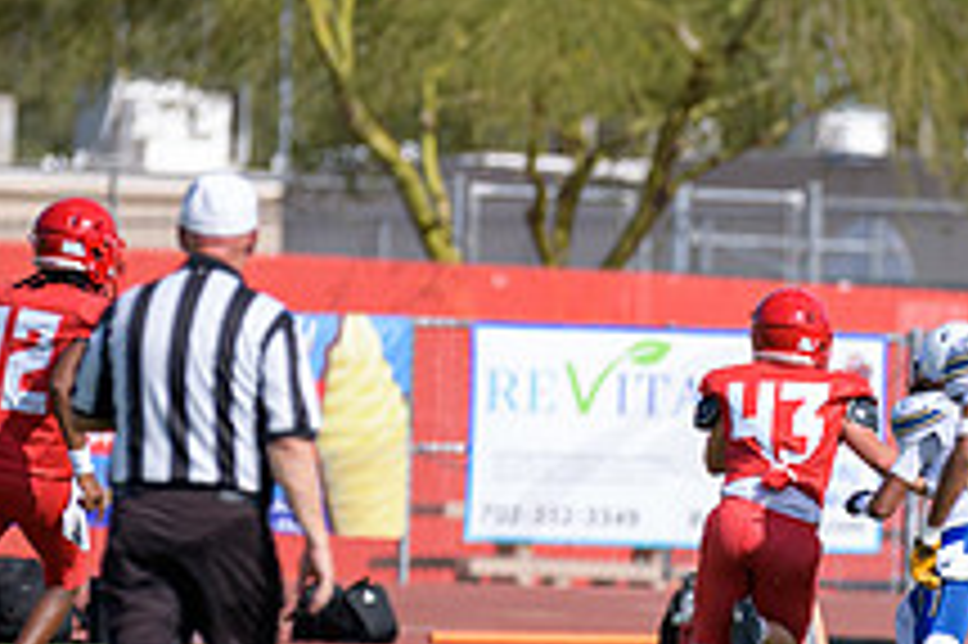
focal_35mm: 594
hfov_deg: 3.5
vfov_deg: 2.3
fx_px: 15959
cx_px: 788
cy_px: 579
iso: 200
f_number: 2.8
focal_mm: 220
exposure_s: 1/3200
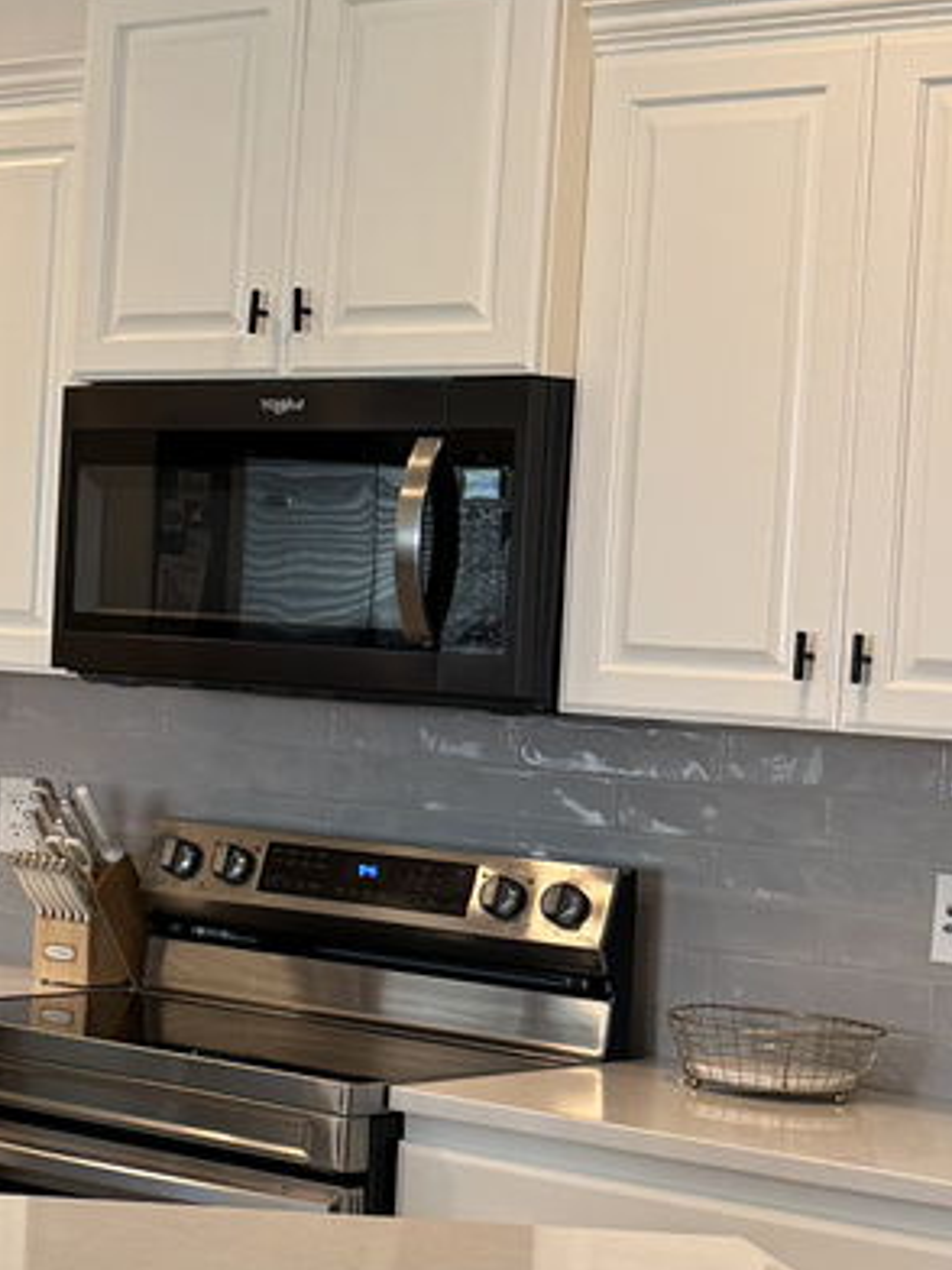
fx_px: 3447
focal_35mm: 94
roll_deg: -2.1
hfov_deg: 14.6
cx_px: -495
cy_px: 629
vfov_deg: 20.9
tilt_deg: -2.6
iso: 125
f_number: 1.78
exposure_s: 1/120
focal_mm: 6.76
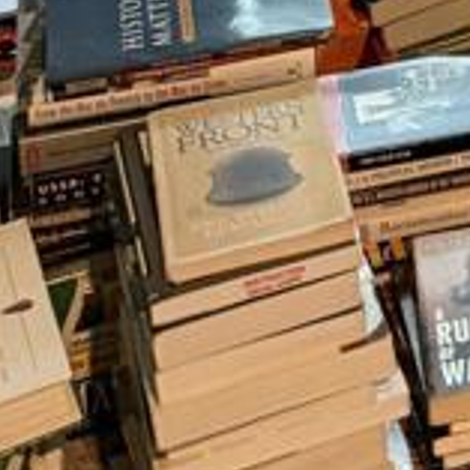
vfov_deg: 10.5
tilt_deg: -11.7
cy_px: -736
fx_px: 2120
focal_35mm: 138
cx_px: 976
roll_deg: +0.0
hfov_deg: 11.3
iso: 640
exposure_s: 1/40
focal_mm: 6.76
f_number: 1.78
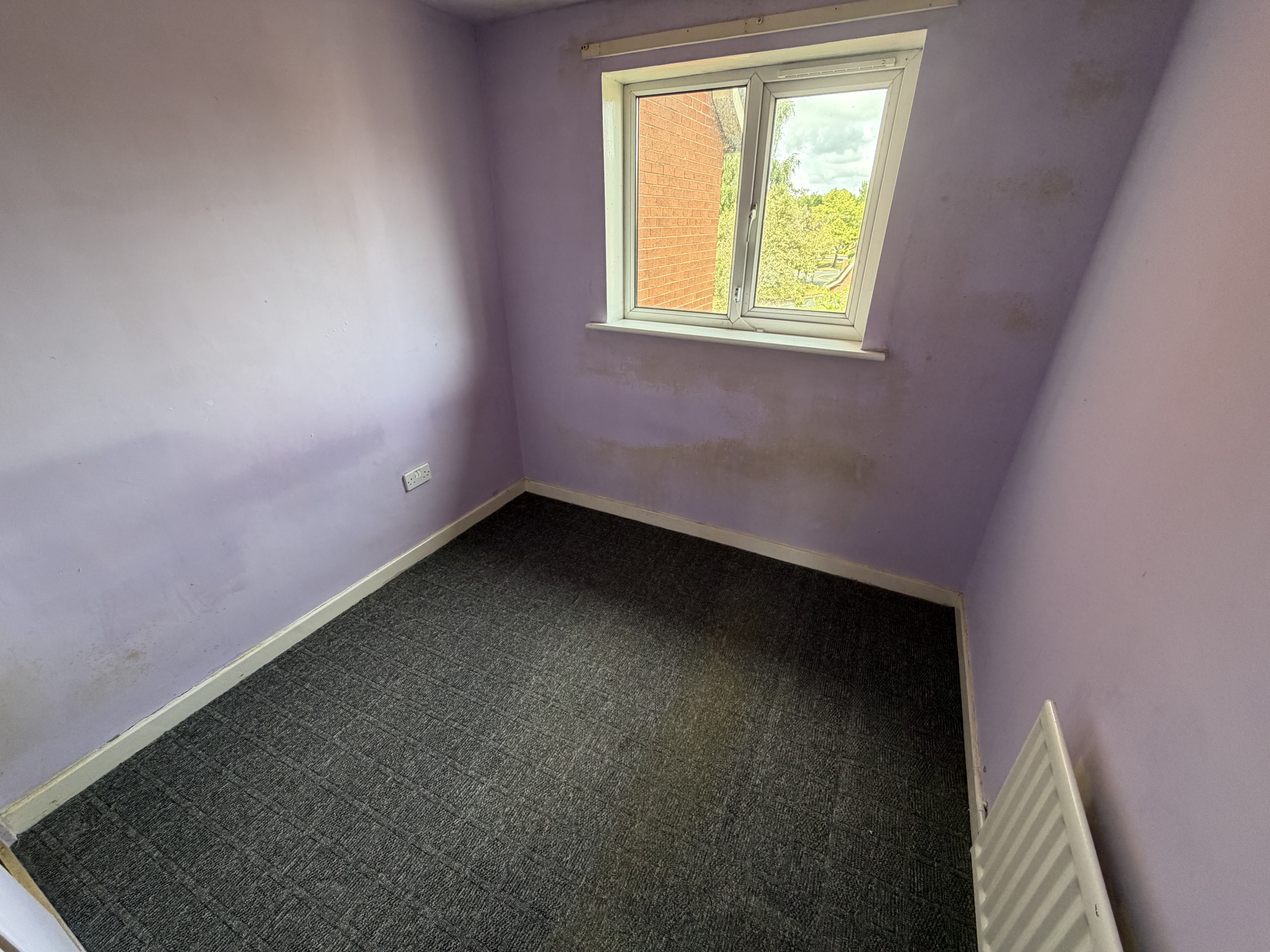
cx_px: 635
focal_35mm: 14
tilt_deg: -25.9
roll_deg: +0.2
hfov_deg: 102.1
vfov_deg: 85.7
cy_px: 476
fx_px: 514
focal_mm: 2.22
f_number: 2.2
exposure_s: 1/121
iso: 200
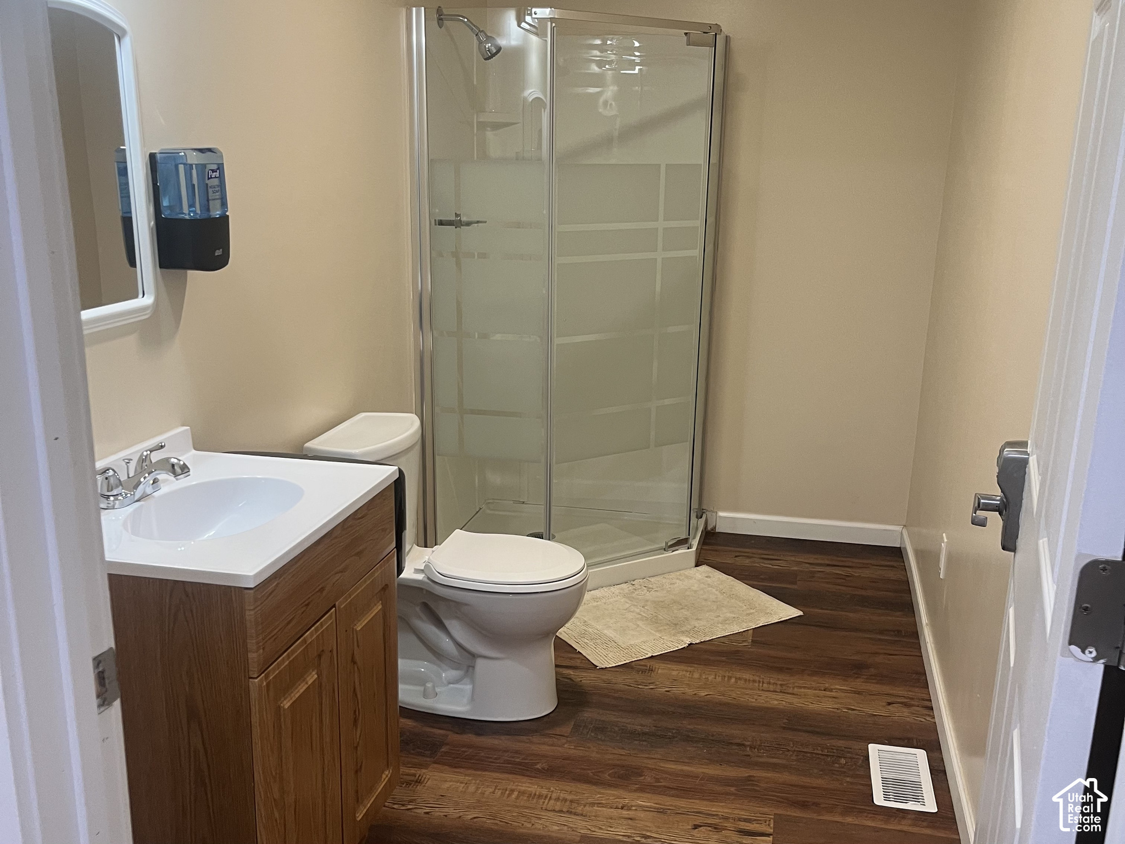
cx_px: 562
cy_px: 422
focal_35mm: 26
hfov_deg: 67.3
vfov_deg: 53.1
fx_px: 845
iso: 100
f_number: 1.6
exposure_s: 1/60
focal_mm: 5.1
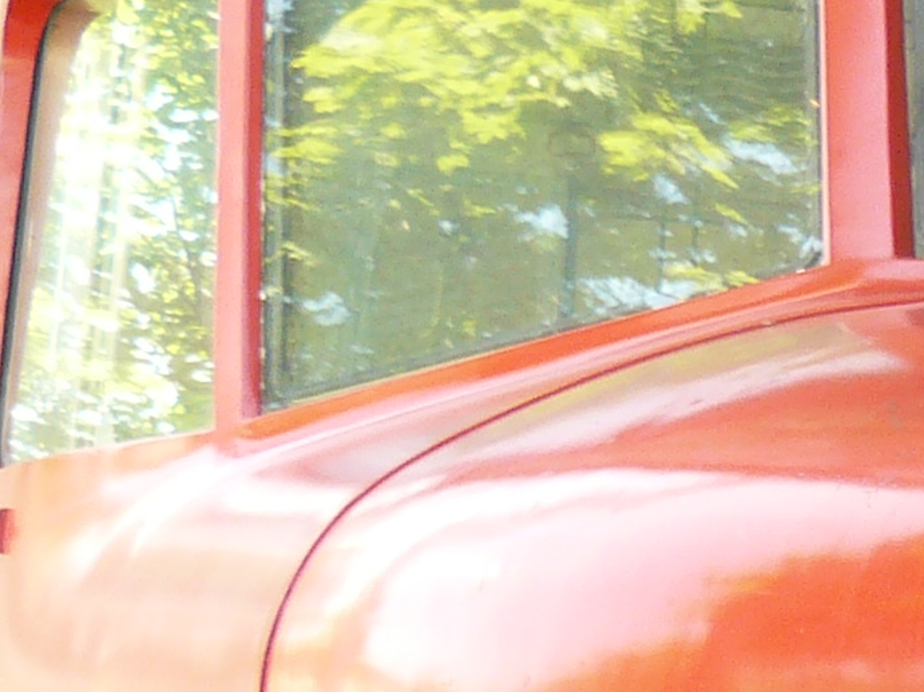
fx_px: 4270
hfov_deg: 11.6
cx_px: 1527
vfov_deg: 9.2
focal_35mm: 160
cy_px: 735
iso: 100
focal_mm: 6
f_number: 2.8
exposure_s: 1/30
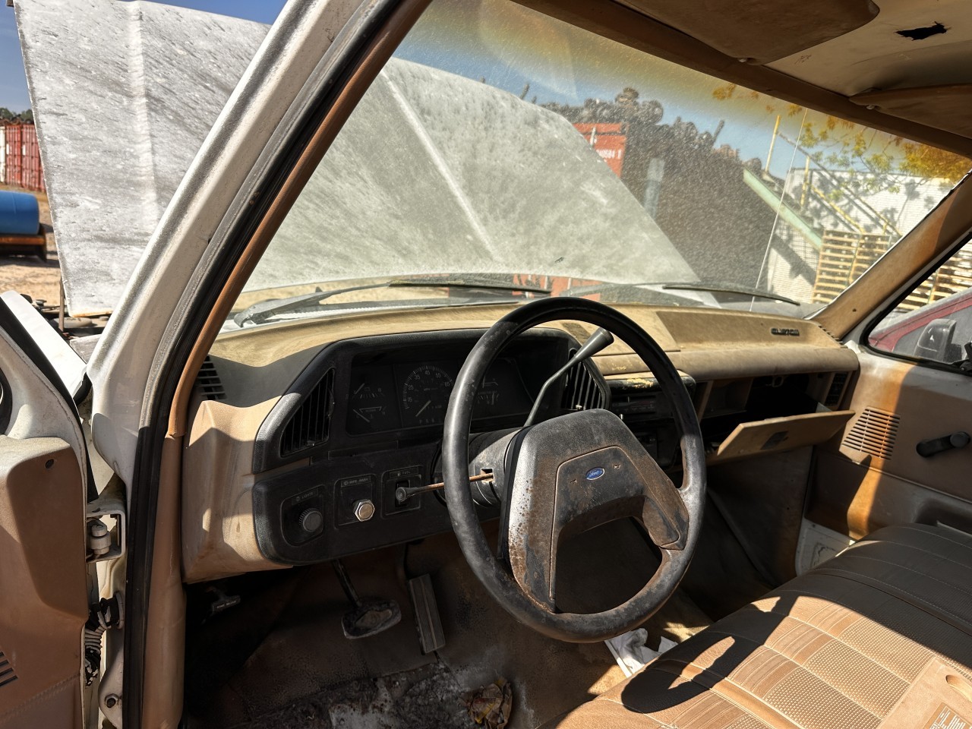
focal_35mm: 24
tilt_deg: -11.7
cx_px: 486
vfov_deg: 56.8
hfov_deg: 71.6
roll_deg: -8.0
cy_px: 364
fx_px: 674
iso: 80
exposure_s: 1/2353
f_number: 1.78
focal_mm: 6.86
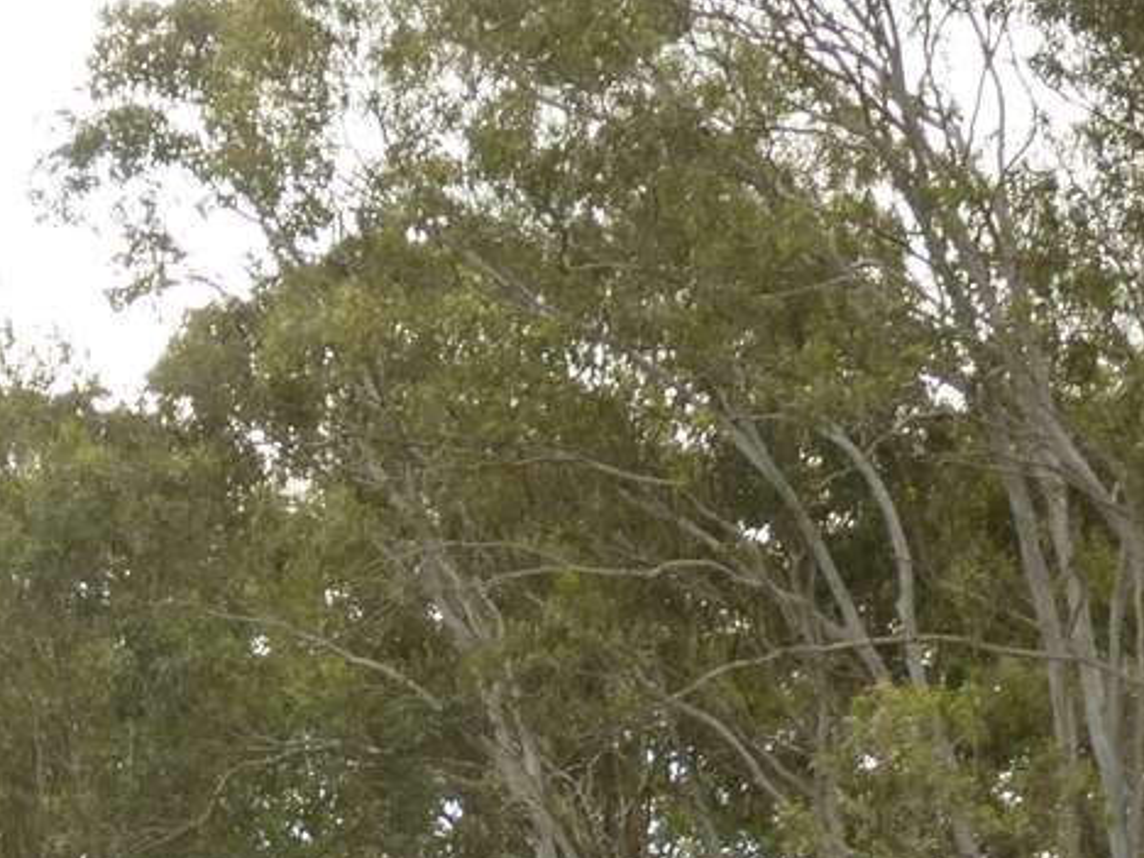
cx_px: 110
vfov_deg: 5.9
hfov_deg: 7.9
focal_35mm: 250
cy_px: 1322
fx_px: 8262
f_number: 4.3
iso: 80
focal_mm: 10.9
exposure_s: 1/125
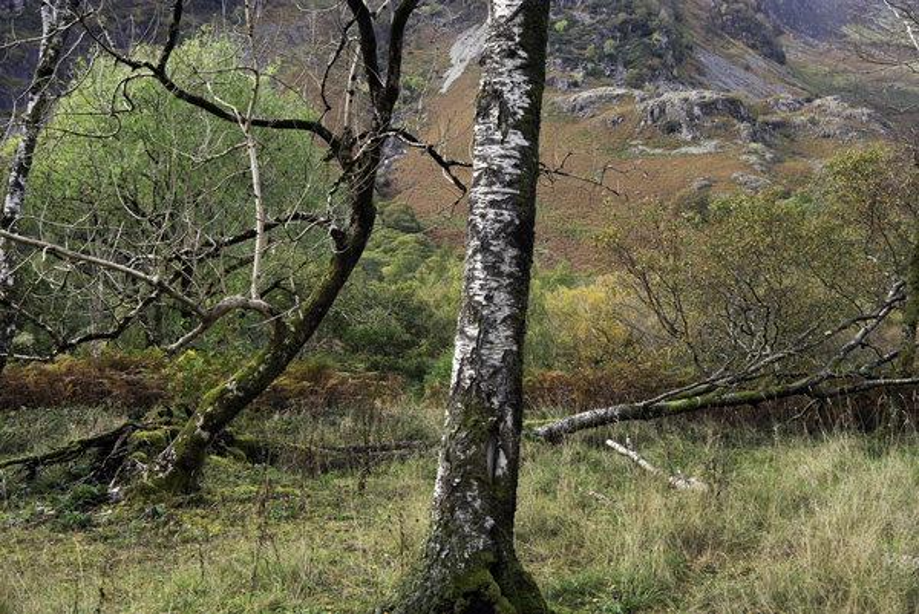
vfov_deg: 29.9
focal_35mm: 45
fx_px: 1150
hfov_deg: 43.6
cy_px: 307
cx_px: 460
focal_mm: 45
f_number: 6.3
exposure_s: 1/50
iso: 160
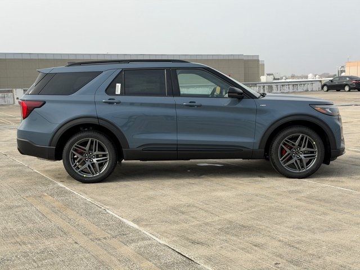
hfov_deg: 39.7
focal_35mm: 48
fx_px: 499
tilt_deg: -5.8
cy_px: 135
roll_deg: +1.4
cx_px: 180
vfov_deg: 30.3
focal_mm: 6.76
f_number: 1.78
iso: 64
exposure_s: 1/4329
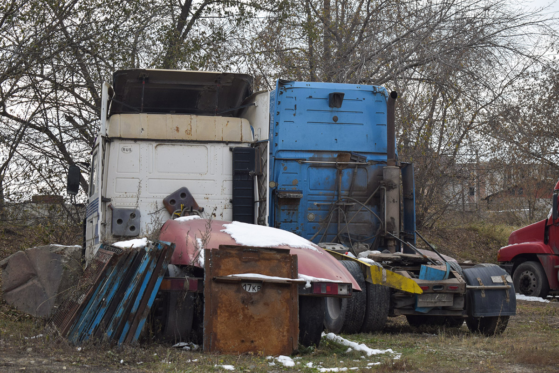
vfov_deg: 17.5
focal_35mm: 78
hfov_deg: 26.0
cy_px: 186
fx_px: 1211
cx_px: 280
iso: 400
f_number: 7.1
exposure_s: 1/1000
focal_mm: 52
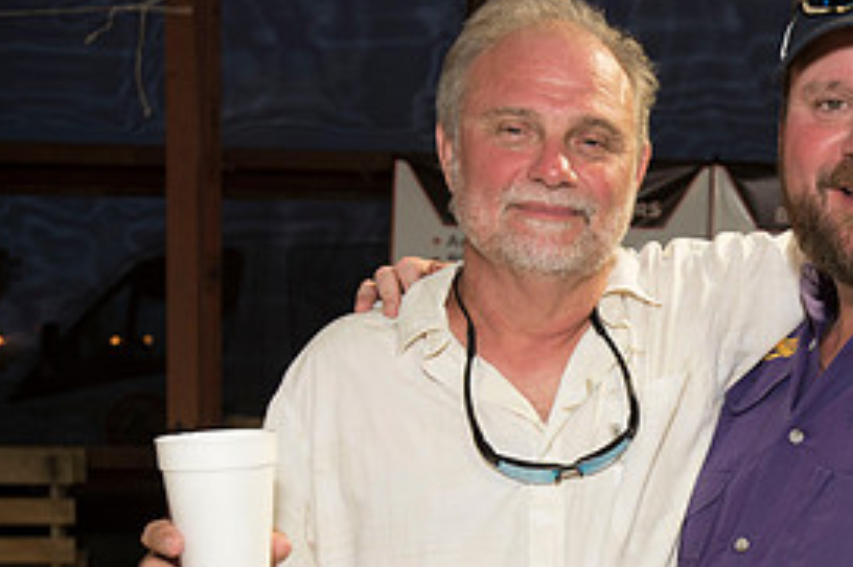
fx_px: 1515
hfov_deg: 30.6
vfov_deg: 20.9
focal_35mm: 64
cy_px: 462
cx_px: 693
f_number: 4
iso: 250
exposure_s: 1/50
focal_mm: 30
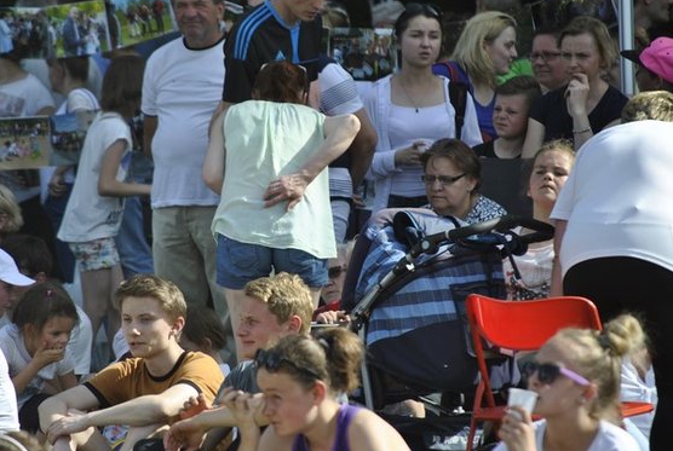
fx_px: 6574
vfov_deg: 3.9
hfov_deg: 5.9
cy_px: 207
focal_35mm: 351
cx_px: 295
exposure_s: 1/500
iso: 200
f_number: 5.6
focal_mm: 200
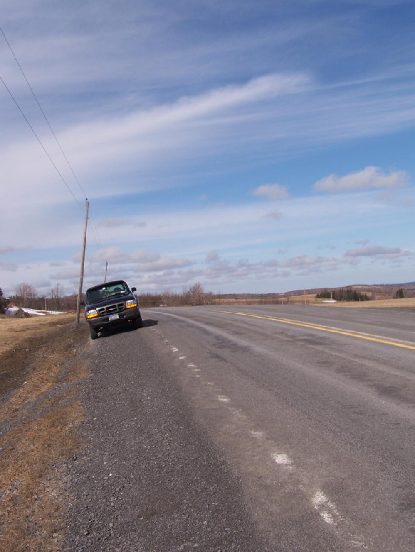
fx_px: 623
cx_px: 208
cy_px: 278
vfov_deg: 47.9
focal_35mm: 39
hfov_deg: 36.8
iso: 80
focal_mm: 6.3
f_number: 5.6
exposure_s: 1/500
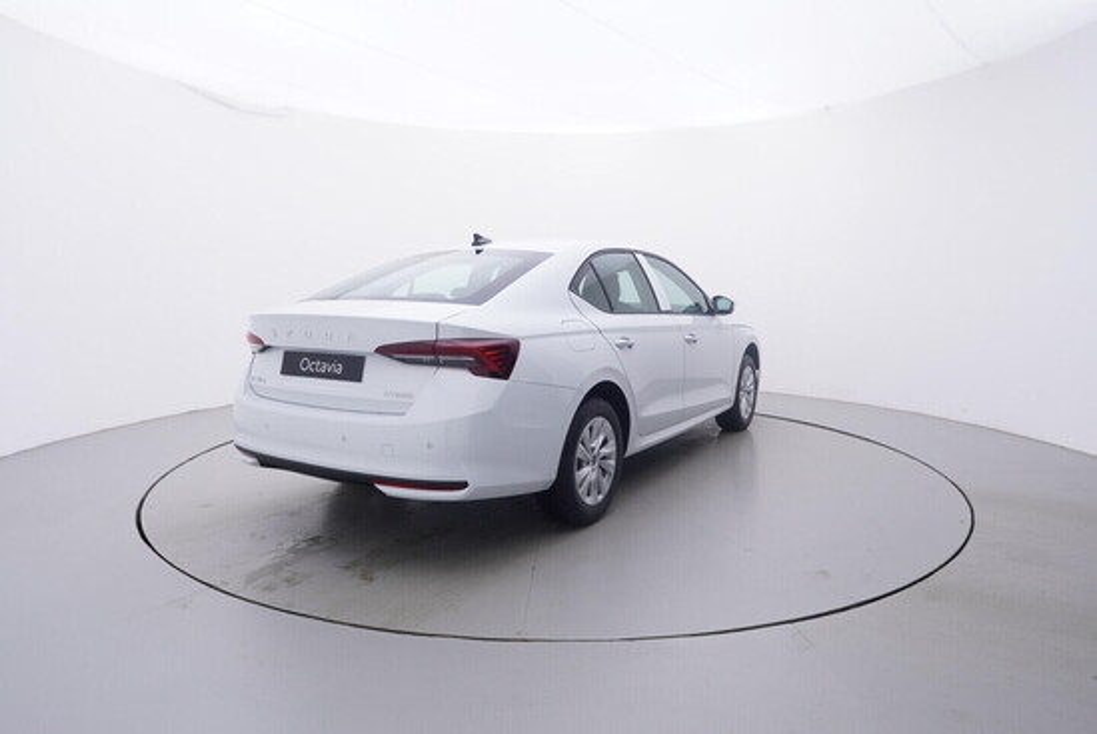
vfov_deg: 56.2
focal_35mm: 22
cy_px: 367
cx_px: 548
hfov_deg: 77.3
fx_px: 686
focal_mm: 15
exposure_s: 1/80
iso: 200
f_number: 5
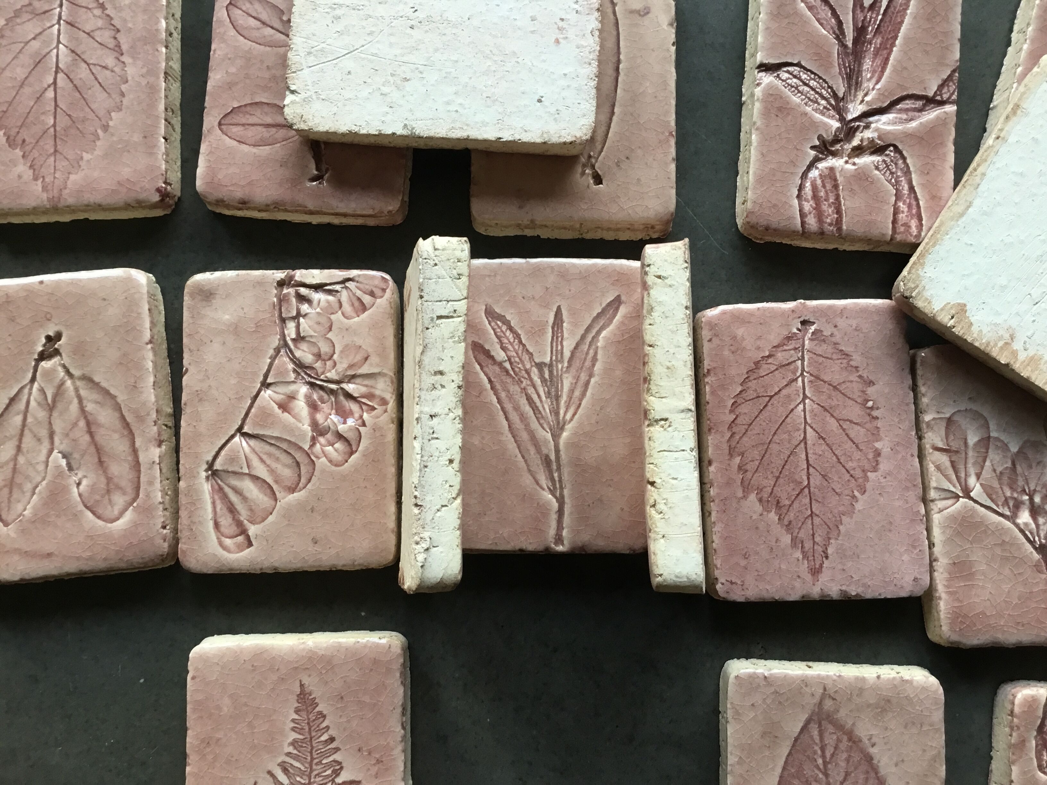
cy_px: 392
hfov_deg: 58.4
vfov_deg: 45.4
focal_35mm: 31
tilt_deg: -83.2
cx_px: 524
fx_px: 938
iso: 80
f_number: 2.4
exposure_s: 1/33
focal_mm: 3.3
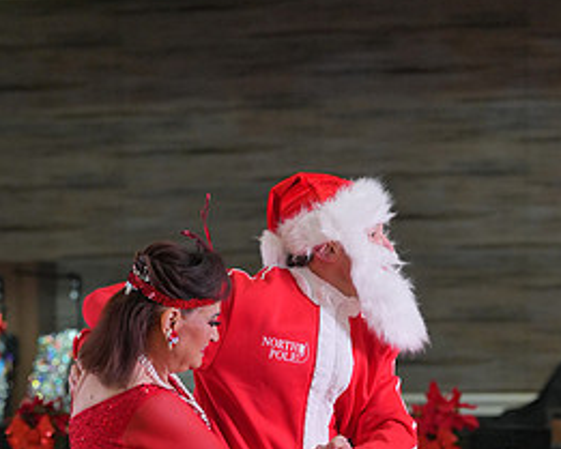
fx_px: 3770
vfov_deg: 6.8
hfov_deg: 8.5
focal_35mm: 227
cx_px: 328
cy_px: 593
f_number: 4
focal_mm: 109
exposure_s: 1/400
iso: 1600
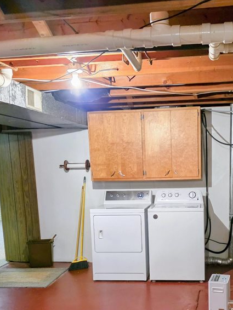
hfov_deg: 36.0
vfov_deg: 47.0
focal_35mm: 39
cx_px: 174
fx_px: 350
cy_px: 209
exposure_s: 1/120
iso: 1600
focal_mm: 6.3
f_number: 1.7
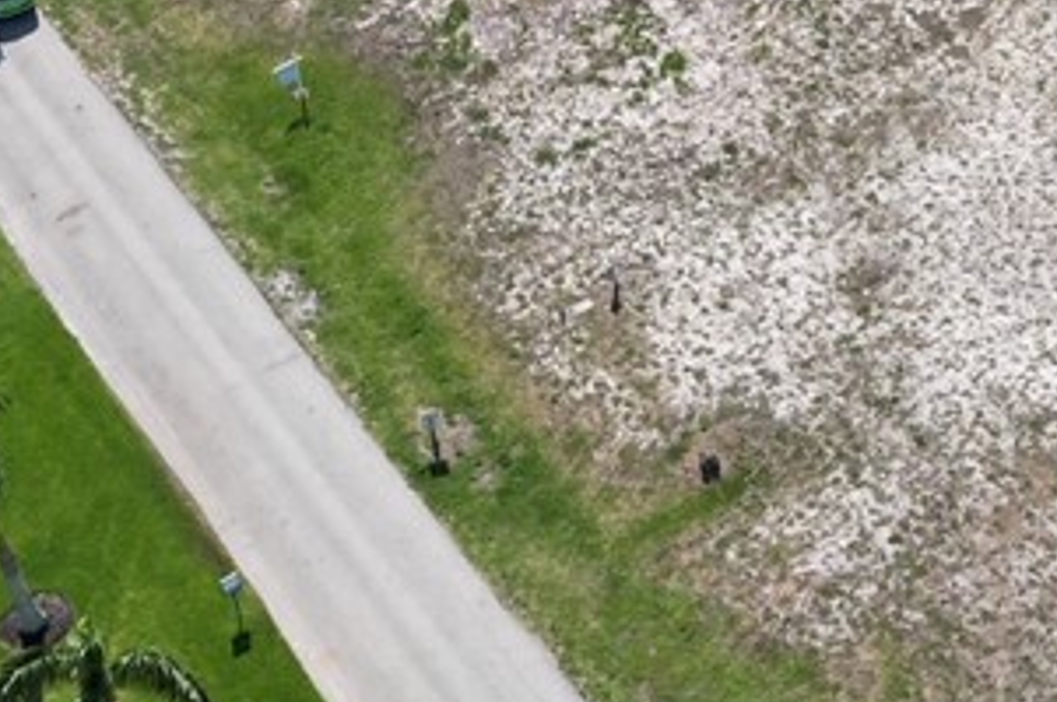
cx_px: 938
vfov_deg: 15.7
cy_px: -32
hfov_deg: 23.4
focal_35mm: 85
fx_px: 2493
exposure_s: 1/2500
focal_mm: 6.72
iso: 120
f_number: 1.7
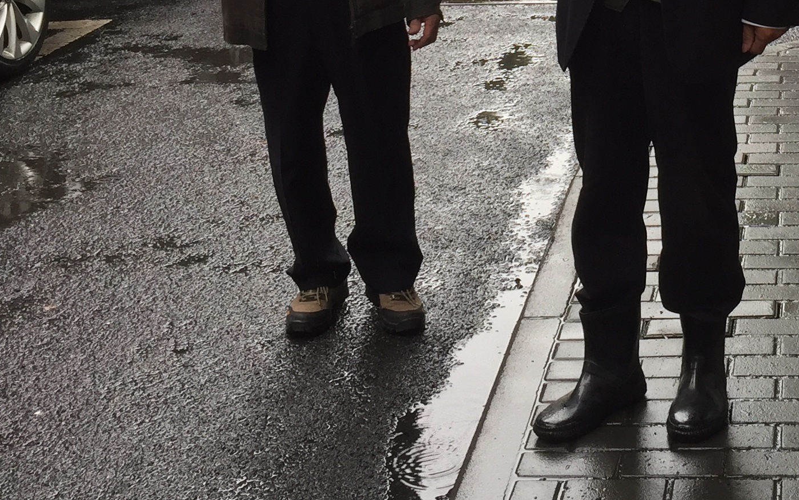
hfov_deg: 27.6
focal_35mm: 72
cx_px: 705
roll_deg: +0.7
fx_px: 1568
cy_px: -143
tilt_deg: -6.6
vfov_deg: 17.1
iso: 40
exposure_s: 1/50
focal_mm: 4.15
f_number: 2.2
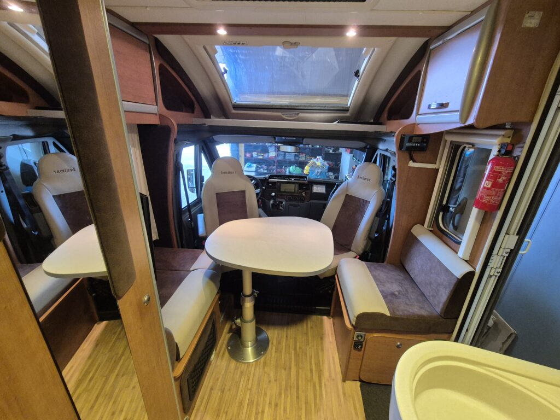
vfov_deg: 89.9
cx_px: 280
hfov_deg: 106.2
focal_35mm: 13
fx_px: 210
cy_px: 210
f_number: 2.2
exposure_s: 1/50
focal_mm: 2.2
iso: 640
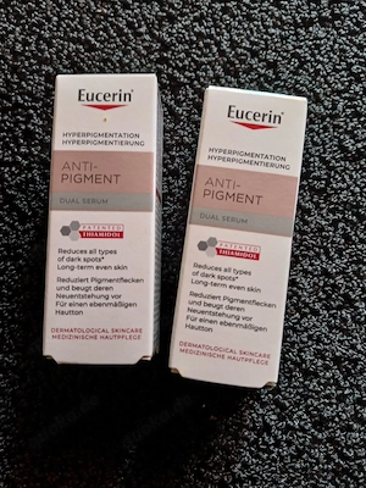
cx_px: 183
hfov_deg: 53.1
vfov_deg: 67.3
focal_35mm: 26
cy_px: 244
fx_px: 367
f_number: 1.8
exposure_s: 1/25.1
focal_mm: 3.98
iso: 250
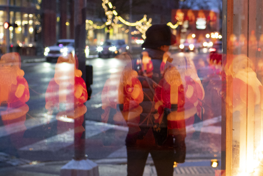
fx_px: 635
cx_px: 196
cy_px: 70
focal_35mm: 87
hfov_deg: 23.2
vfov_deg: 15.7
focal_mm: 35
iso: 2500
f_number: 3.2
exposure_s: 1/100
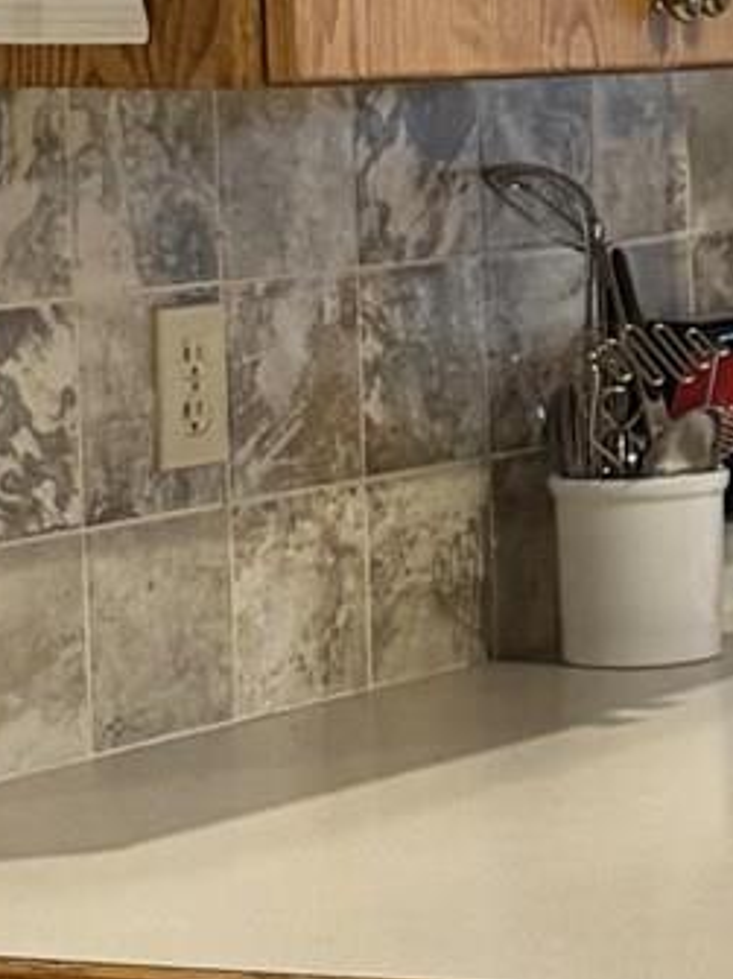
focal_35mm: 165
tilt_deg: -3.2
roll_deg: +0.5
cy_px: 278
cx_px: 2158
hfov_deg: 7.8
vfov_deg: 12.0
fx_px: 4662
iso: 400
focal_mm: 6.76
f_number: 1.78
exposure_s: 1/60
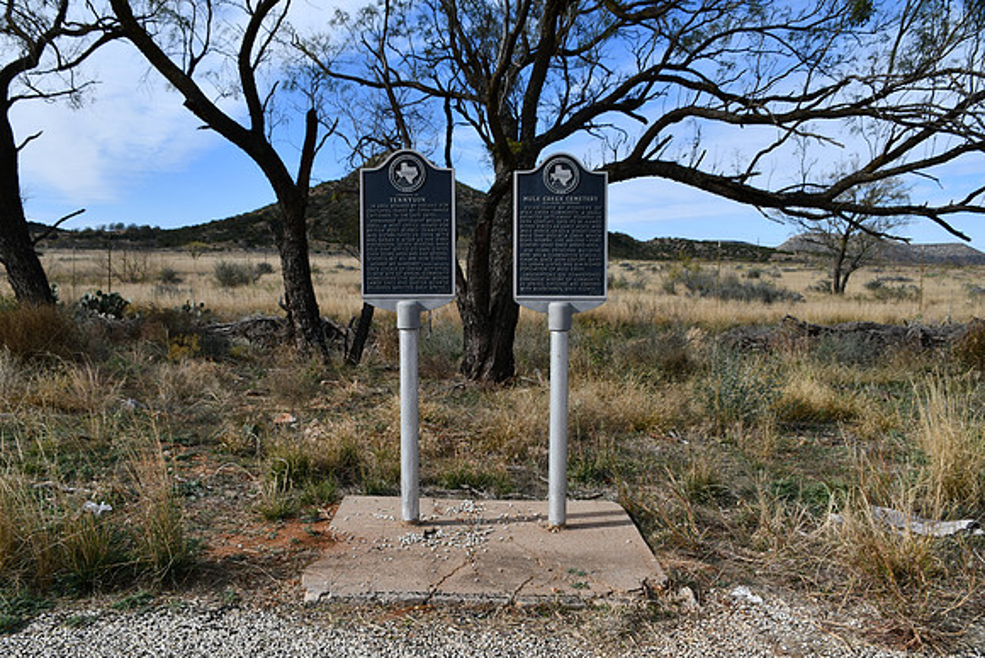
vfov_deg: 40.0
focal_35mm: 33
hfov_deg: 57.2
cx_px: 492
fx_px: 903
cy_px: 329
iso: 100
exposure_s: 1/320
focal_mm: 22
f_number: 9
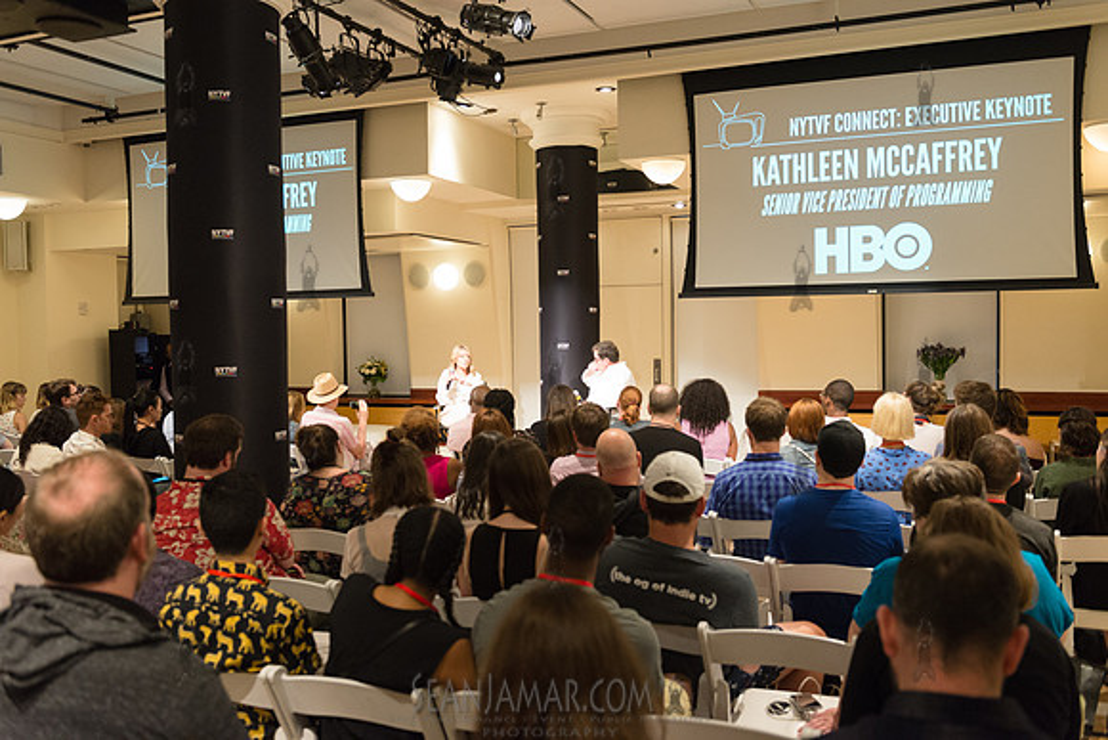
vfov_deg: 38.9
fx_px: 1047
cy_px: 370
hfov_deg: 55.8
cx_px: 554
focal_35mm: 34
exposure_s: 1/100
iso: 2500
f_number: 4
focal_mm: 34
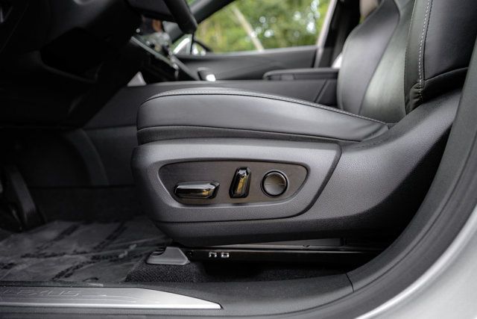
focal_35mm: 24
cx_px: 238
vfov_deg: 53.2
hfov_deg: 73.7
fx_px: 318
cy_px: 160
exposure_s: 1/250
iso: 500
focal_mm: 24
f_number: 2.8
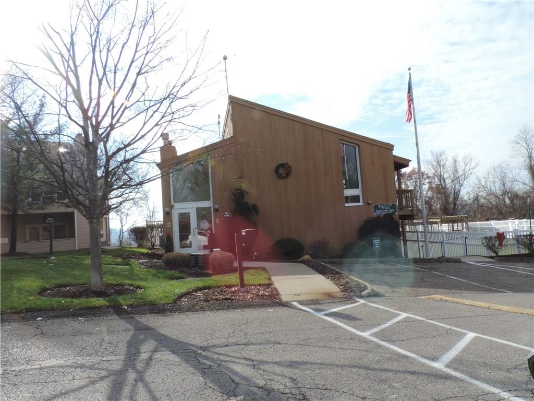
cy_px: 200
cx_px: 267
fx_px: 370
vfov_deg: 56.8
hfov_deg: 71.6
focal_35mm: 24
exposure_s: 1/200
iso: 80
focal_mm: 4.3
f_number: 6.6
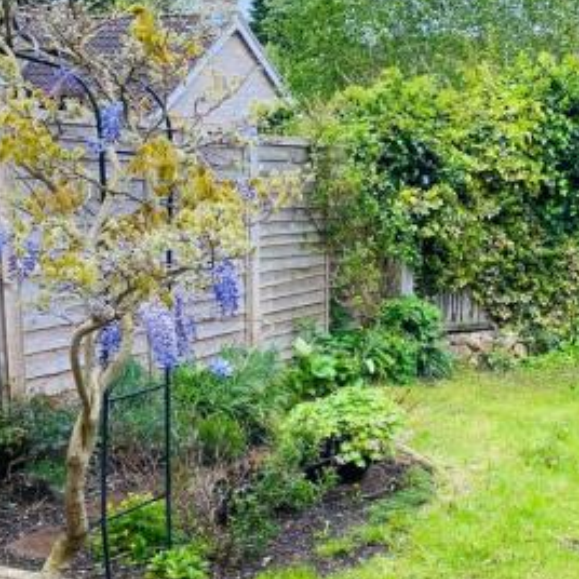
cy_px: 340
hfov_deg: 32.1
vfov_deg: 33.9
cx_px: 541
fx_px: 946
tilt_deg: -11.6
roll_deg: -2.2
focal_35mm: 50
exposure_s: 1/138
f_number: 1.8
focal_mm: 4.25
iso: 32
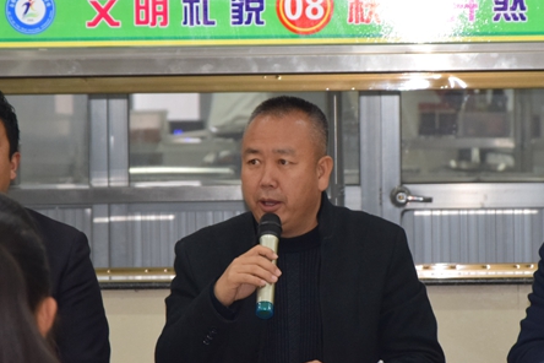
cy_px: 160
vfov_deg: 4.8
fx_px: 4290
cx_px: 287
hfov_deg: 7.3
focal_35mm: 284
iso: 1000
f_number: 5.6
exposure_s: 1/60
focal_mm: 105
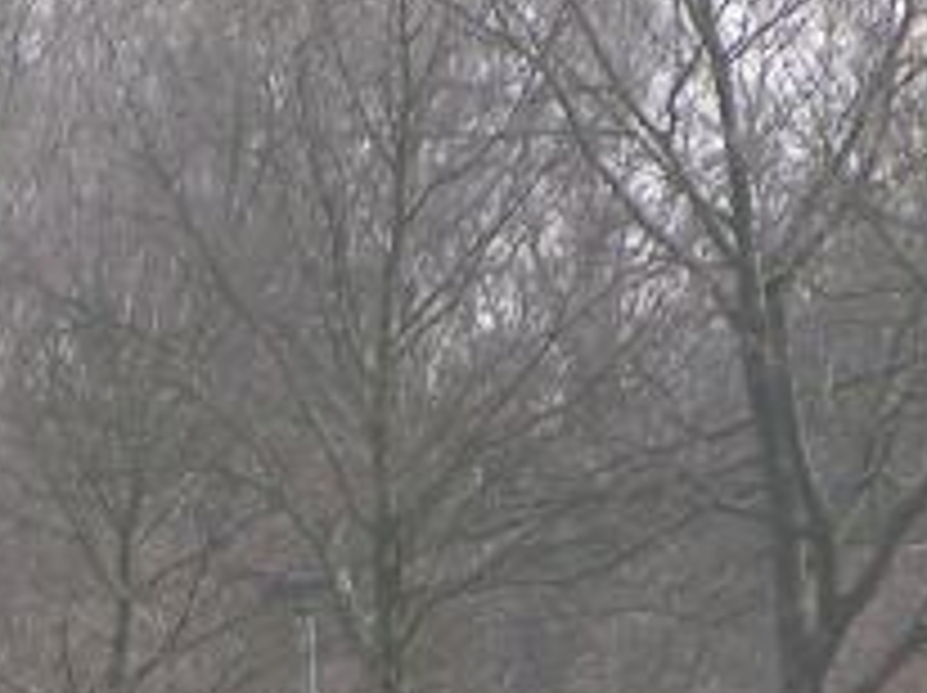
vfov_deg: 2.4
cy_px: 1246
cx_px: 180
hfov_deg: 3.2
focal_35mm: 611
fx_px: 16343
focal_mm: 24
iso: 50
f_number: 3.5
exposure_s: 1/400
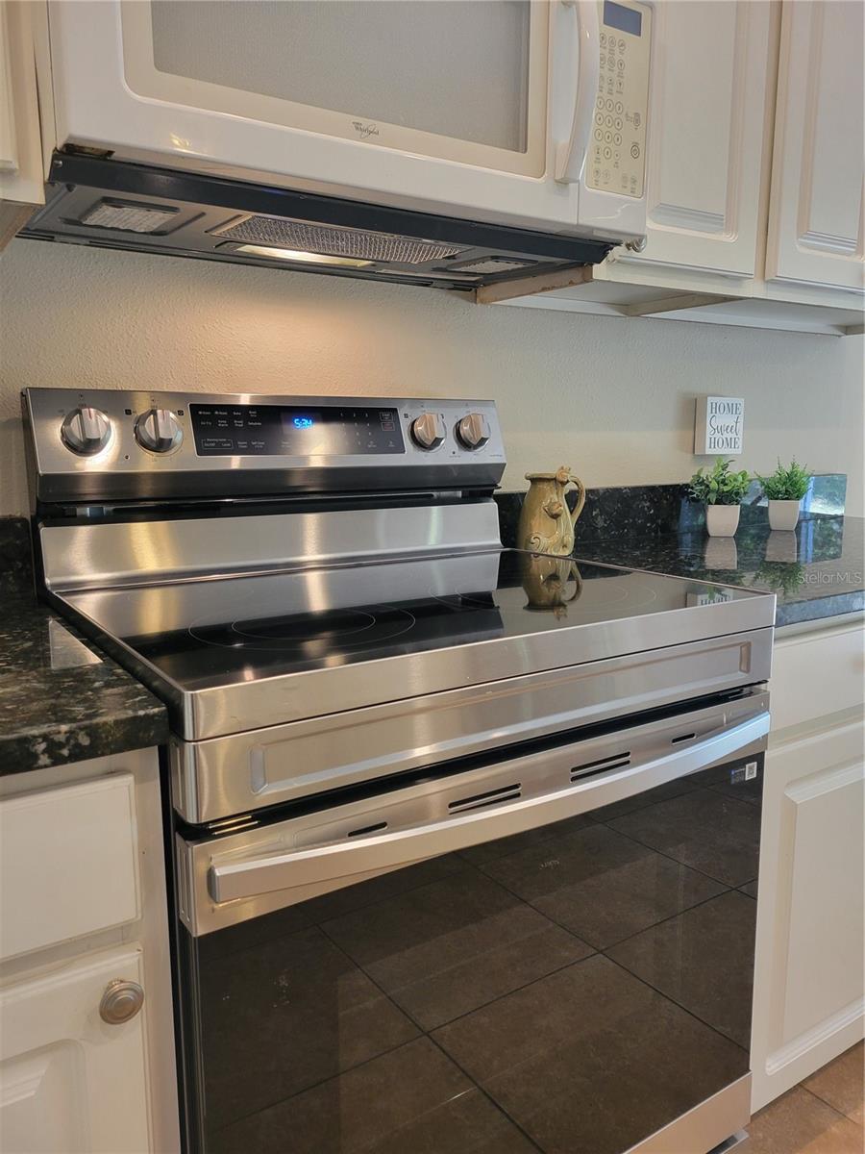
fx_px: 866
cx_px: 432
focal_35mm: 26
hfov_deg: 53.1
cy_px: 577
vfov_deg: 67.3
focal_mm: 5.4
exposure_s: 1/60
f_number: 1.8
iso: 200
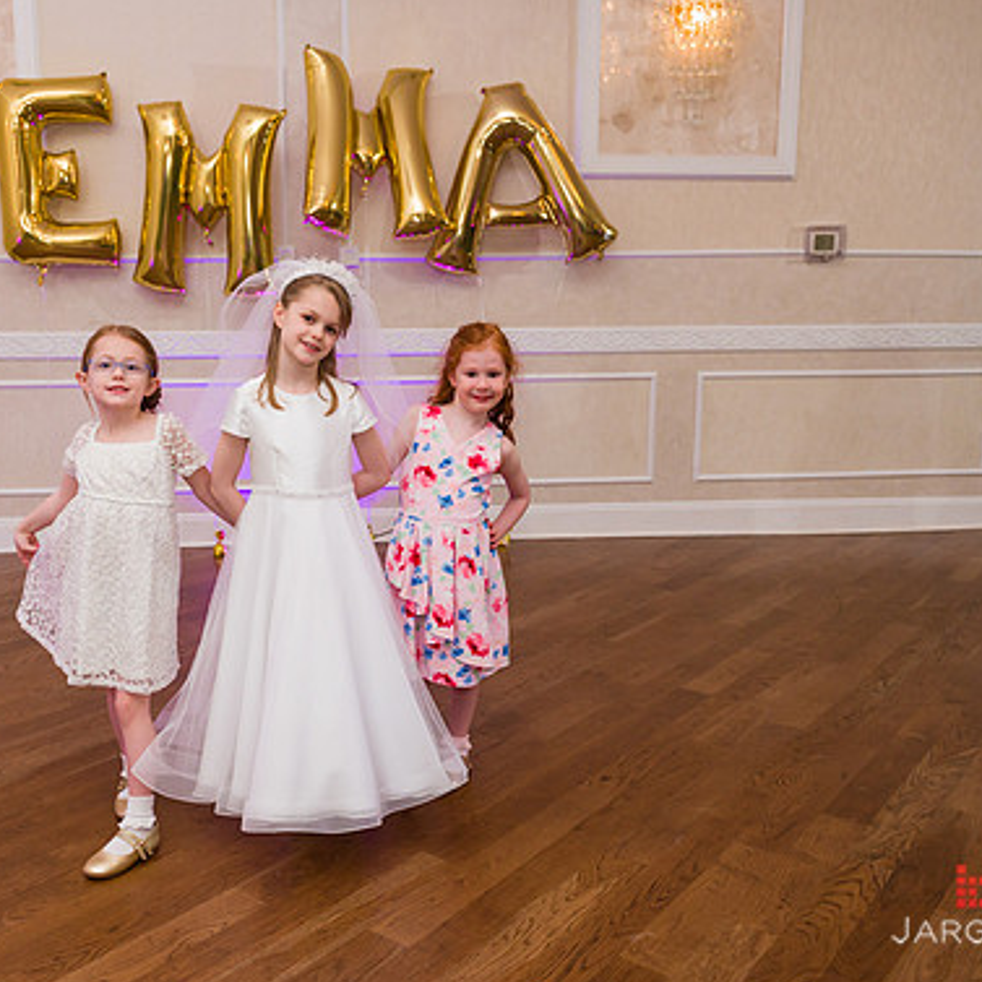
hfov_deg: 48.1
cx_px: 386
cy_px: 498
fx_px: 1091
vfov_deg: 48.4
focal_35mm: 34
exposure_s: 1/200
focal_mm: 26
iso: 1250
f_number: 5
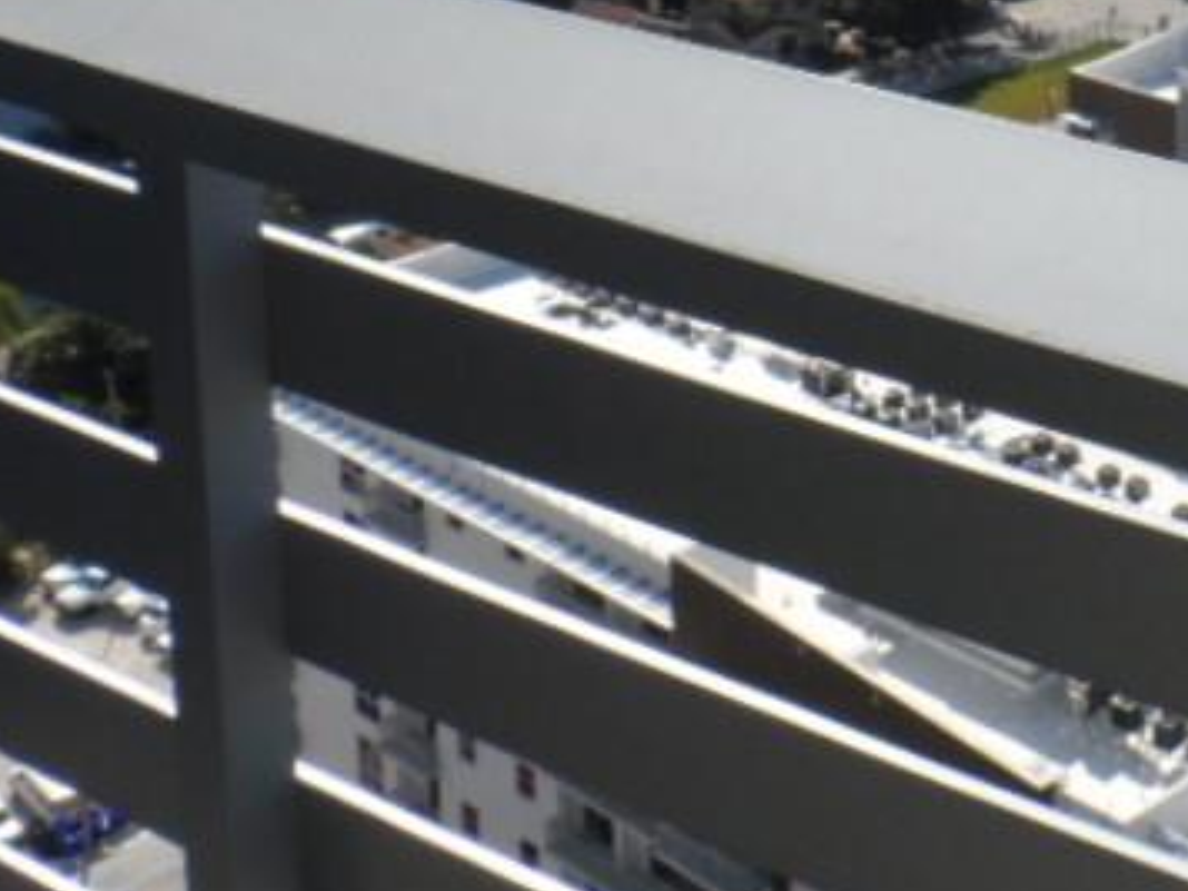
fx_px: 2368
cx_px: 1358
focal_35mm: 69
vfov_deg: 20.3
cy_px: -100
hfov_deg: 25.7
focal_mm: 4
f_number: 4.5
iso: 80
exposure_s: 1/750
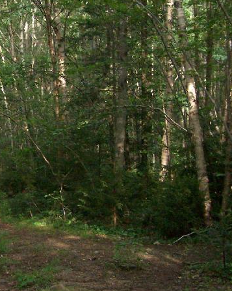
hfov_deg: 17.6
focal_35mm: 85
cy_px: 99
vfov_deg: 22.4
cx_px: -9
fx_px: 730
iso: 400
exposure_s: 1/160
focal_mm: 6.3
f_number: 2.8
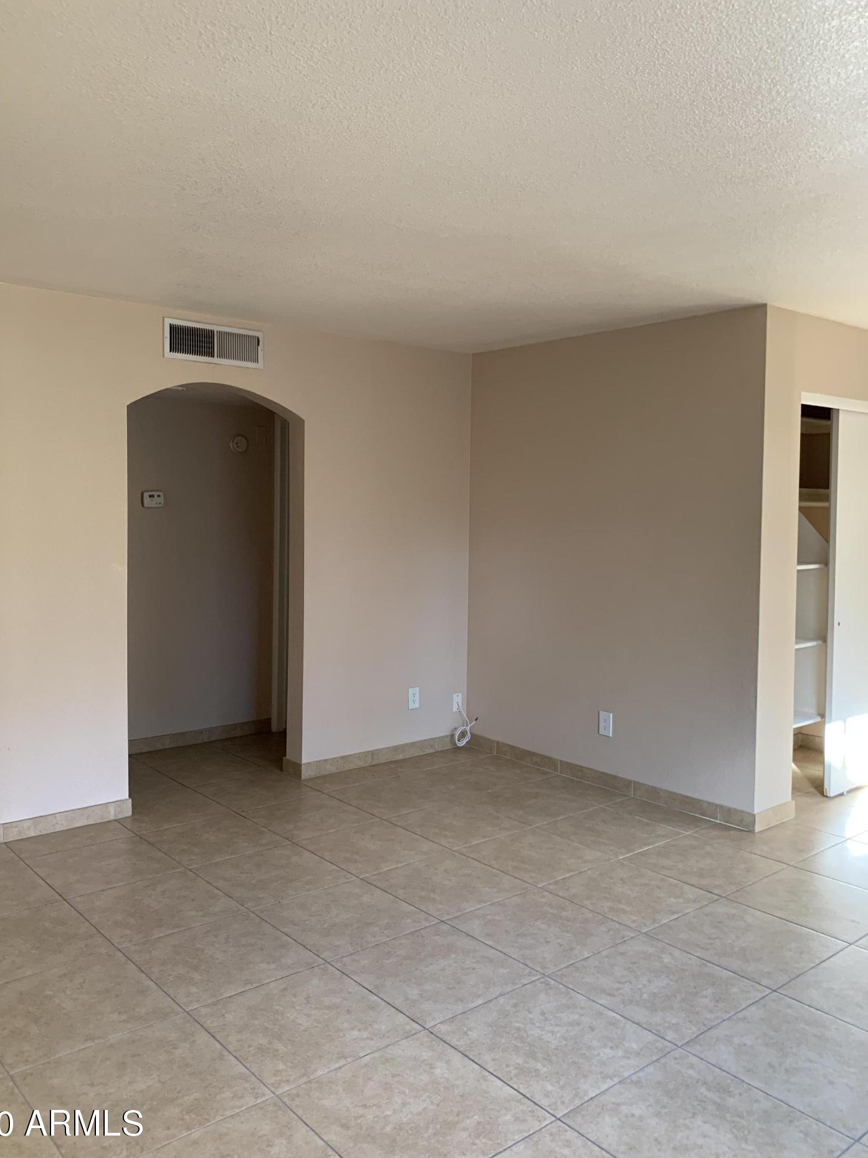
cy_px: 555
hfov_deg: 49.7
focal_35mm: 28
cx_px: 401
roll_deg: -0.6
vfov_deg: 63.4
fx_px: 936
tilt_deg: -2.8
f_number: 1.8
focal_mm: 4.25
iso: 100
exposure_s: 1/90
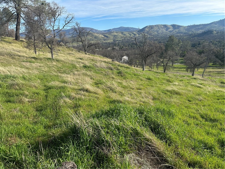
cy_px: 84
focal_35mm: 24
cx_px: 112
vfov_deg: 56.8
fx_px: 156
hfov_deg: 71.6
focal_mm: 6.86
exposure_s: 1/2525
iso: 80
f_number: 1.78
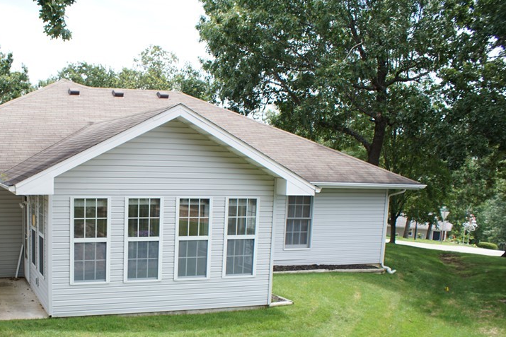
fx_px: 576
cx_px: 137
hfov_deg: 46.0
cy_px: 244
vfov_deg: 32.2
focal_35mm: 41
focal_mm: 18
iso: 100
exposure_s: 1/125
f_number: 5.6
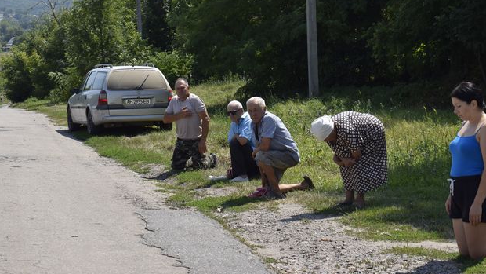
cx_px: 204
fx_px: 1349
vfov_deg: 11.6
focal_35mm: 105
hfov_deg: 20.4
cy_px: 99
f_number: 10
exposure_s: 1/200
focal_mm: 55
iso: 100
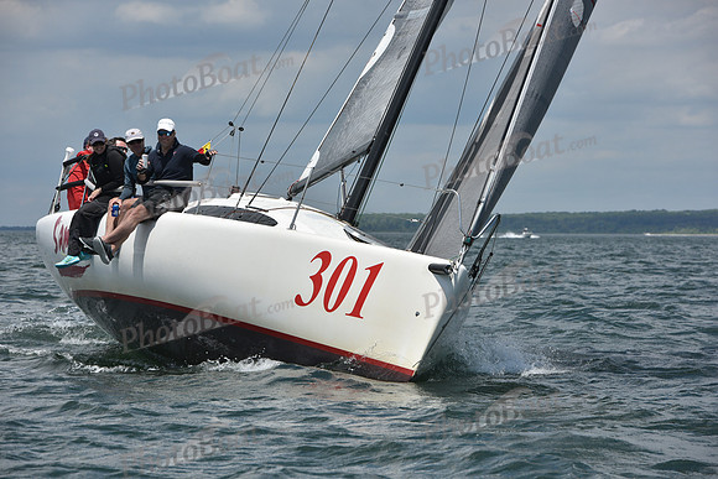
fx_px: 3591
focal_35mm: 180
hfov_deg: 11.4
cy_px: 240
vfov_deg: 7.6
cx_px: 359
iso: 250
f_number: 9
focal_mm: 180
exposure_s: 1/1250
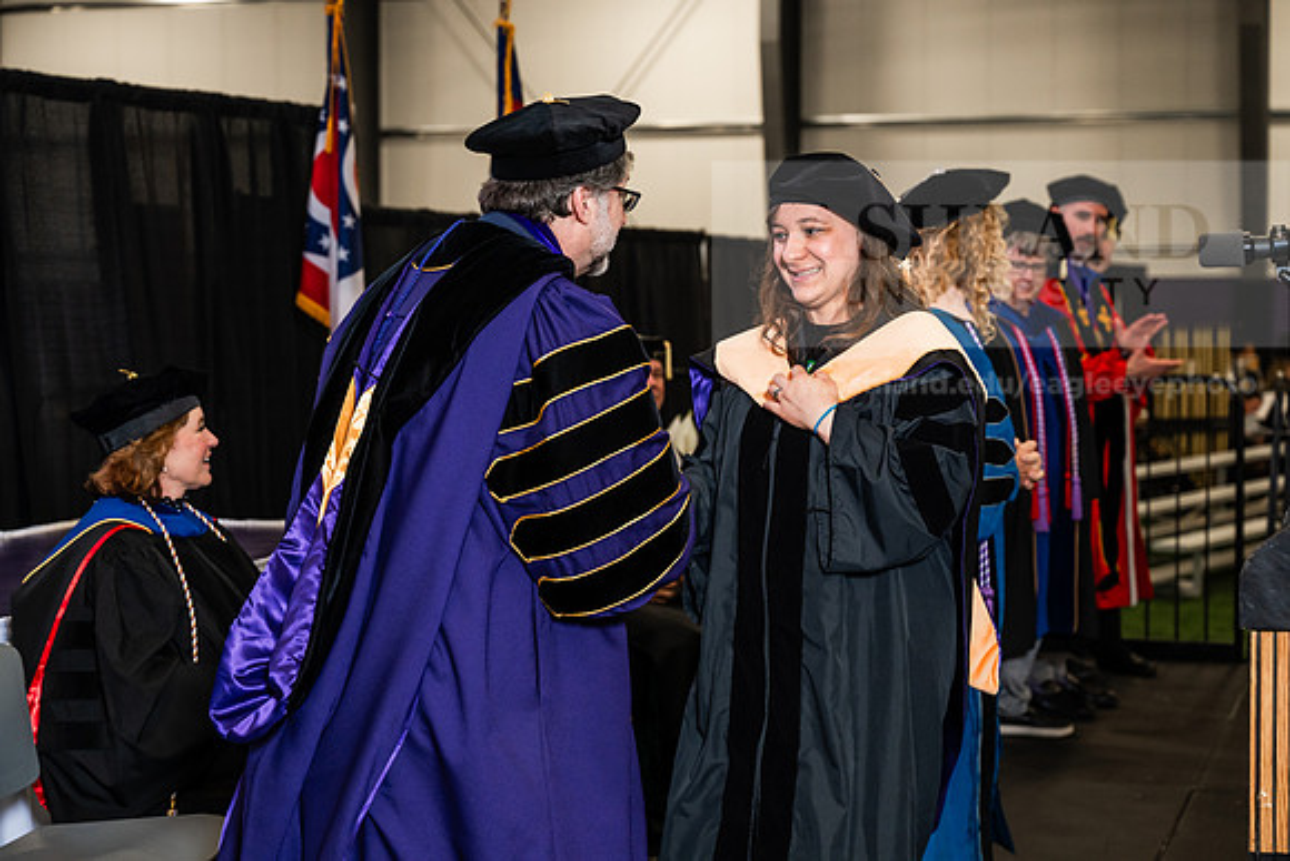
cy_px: 430
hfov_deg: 28.8
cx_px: 645
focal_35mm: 70
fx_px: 2509
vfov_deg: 19.5
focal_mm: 70
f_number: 4.5
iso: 1250
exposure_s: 1/200
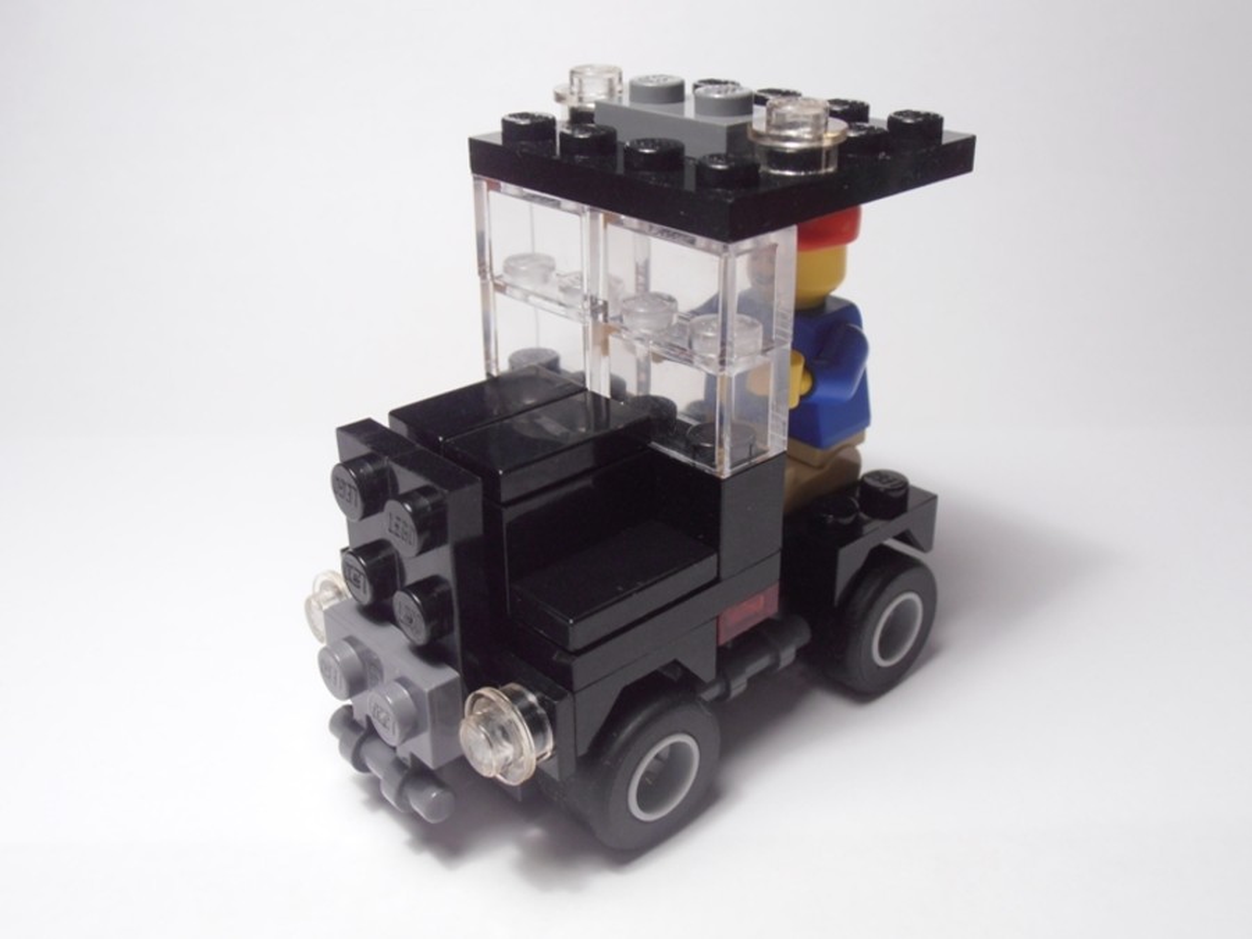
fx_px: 1338
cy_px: 470
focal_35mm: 37
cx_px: 626
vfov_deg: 38.7
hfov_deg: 50.1
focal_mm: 6.61
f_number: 3.9
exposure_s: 1/40
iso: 100
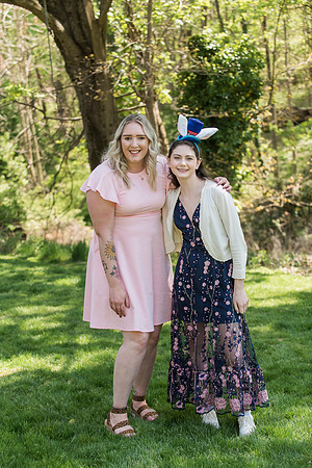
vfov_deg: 27.0
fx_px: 975
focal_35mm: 75
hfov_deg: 18.2
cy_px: 234
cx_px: 156
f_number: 4
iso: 800
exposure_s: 1/1600
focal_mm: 75
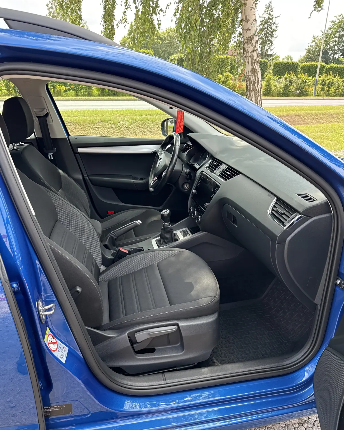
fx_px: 331
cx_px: 168
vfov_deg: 65.9
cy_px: 233
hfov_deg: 54.9
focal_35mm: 26
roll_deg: -2.3
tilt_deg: -23.3
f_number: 1.78
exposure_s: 1/393
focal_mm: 6.76
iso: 100
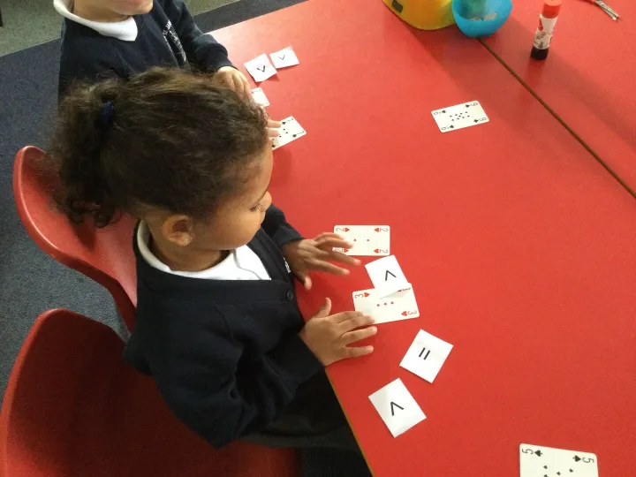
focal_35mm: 31
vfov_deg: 45.4
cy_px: 238
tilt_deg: -54.7
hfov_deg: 58.4
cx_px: 318
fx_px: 570
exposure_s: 1/20
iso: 250
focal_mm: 3.3
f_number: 2.4
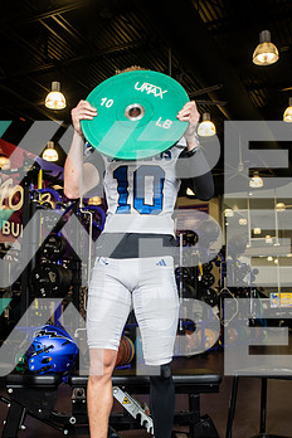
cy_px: 249
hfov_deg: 30.5
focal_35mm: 44
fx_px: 535
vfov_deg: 44.4
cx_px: 125
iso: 500
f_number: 5.6
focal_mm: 34
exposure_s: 1/250
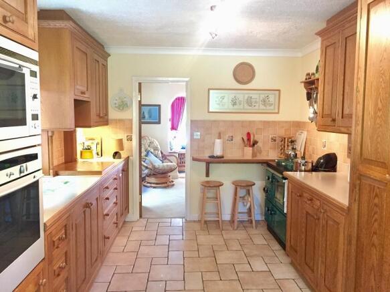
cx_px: 195
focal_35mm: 29
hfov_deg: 61.7
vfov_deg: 48.2
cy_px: 146
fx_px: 327
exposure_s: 1/33
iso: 320
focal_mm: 4.15
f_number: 2.2
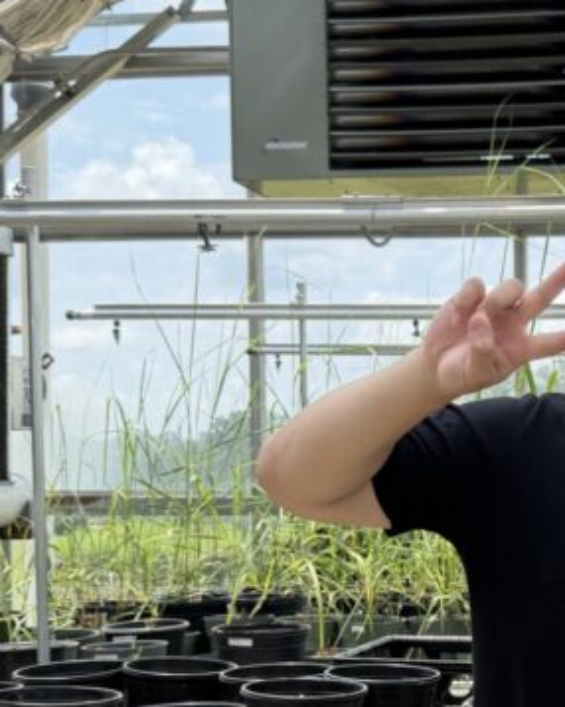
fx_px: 1402
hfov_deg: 21.5
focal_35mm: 67
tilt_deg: -2.1
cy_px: 529
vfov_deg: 27.9
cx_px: 632
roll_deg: +0.2
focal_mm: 6.76
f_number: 1.78
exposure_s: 1/2703
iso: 100
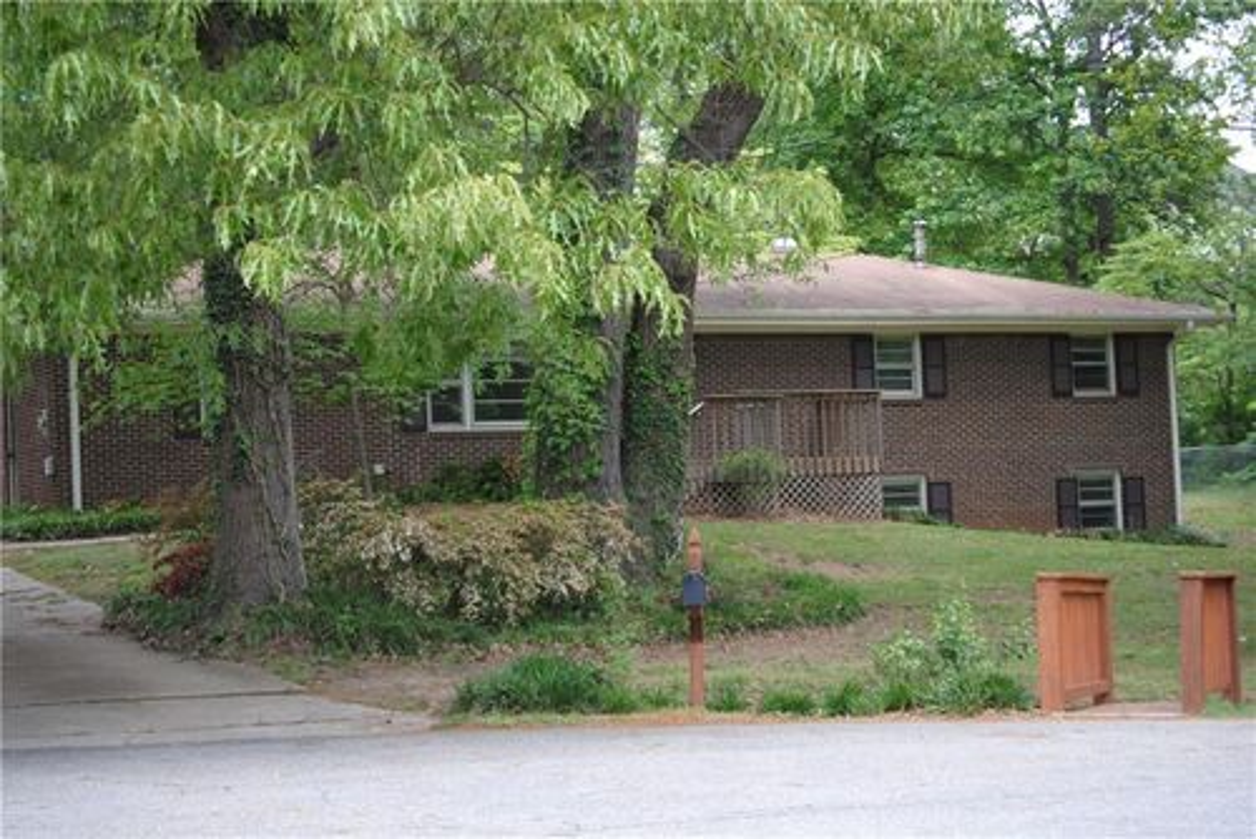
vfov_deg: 16.6
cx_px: 628
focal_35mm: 82
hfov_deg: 24.6
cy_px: 420
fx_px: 2880
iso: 200
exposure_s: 1/250
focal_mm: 55
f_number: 4
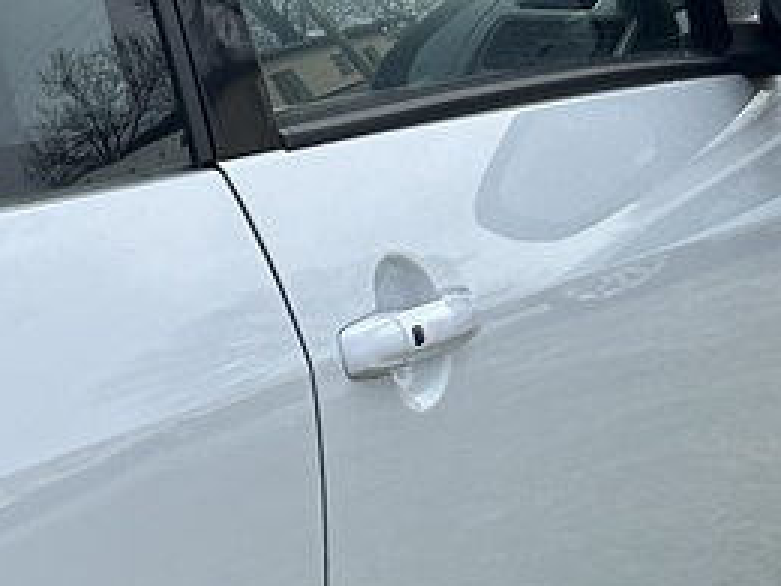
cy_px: 769
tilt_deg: -18.7
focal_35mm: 160
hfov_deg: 11.1
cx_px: -850
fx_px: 3610
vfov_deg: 9.1
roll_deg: +3.4
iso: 50
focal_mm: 5.7
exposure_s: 1/2404
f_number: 1.5
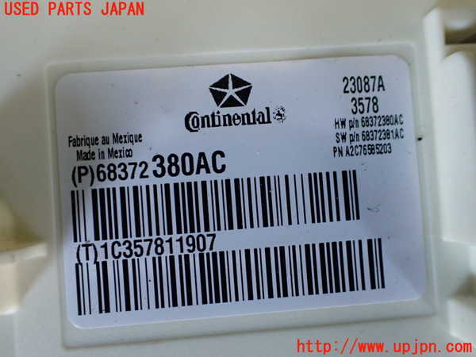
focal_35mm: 30
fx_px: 413
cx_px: 238
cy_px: 178
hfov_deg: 60.0
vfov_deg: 46.8
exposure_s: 1/125
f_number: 2.3
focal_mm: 5.4
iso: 500
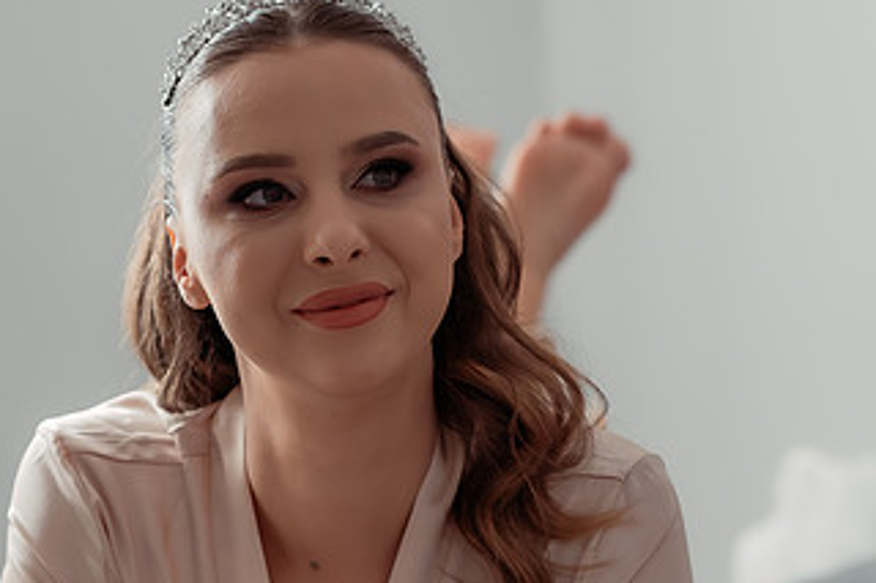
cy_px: 489
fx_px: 4037
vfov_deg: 8.2
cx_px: 282
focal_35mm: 166
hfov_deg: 12.4
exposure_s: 1/200
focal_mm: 85
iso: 1600
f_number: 3.2
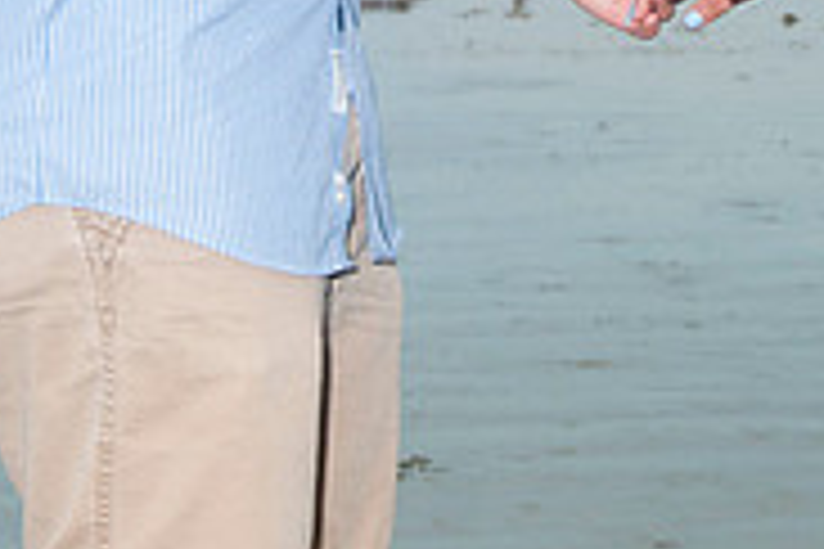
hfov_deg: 11.0
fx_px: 4280
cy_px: -256
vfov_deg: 7.2
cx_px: 608
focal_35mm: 187
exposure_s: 1/250
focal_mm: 38
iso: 200
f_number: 7.1
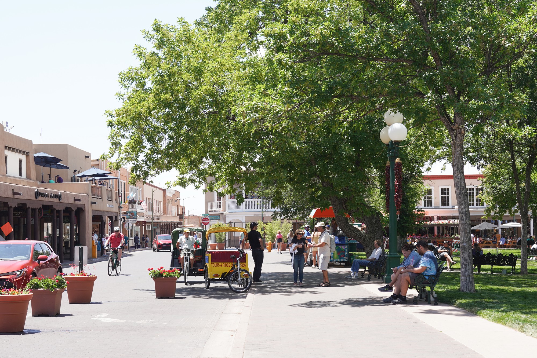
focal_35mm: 42
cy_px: 179
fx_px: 627
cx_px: 268
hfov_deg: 46.4
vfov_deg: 31.9
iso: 100
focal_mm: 42
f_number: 9
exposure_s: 1/100
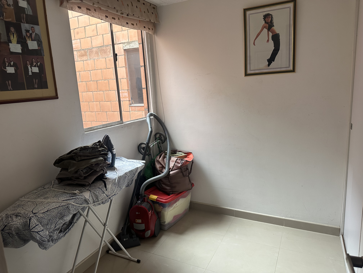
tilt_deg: -9.8
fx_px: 252
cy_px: 136
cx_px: 182
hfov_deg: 71.6
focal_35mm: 24
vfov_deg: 56.8
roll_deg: +2.9
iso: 160
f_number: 1.78
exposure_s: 1/121
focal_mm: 6.86
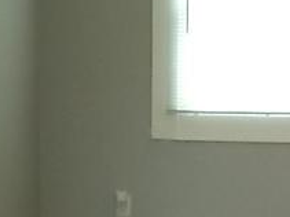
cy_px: 209
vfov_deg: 7.5
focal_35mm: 197
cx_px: -37
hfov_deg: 9.9
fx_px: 1649
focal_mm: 4.6
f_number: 3.2
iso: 180
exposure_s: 1/25
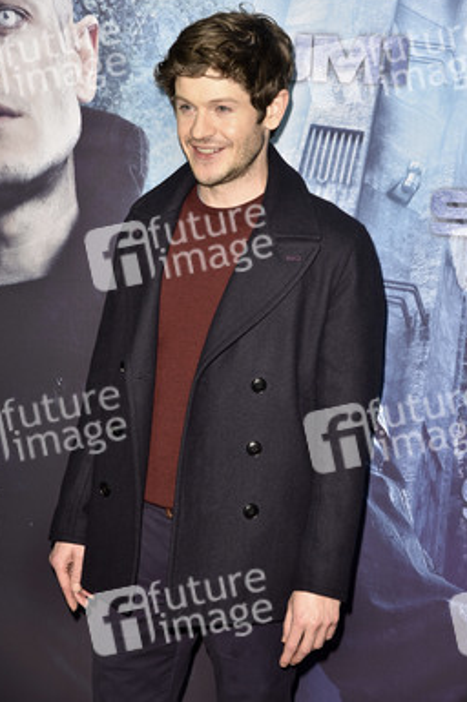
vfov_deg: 19.7
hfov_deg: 13.1
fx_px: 2027
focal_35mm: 104
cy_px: 339
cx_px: 232
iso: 800
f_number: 5.6
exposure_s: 1/200
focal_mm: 100
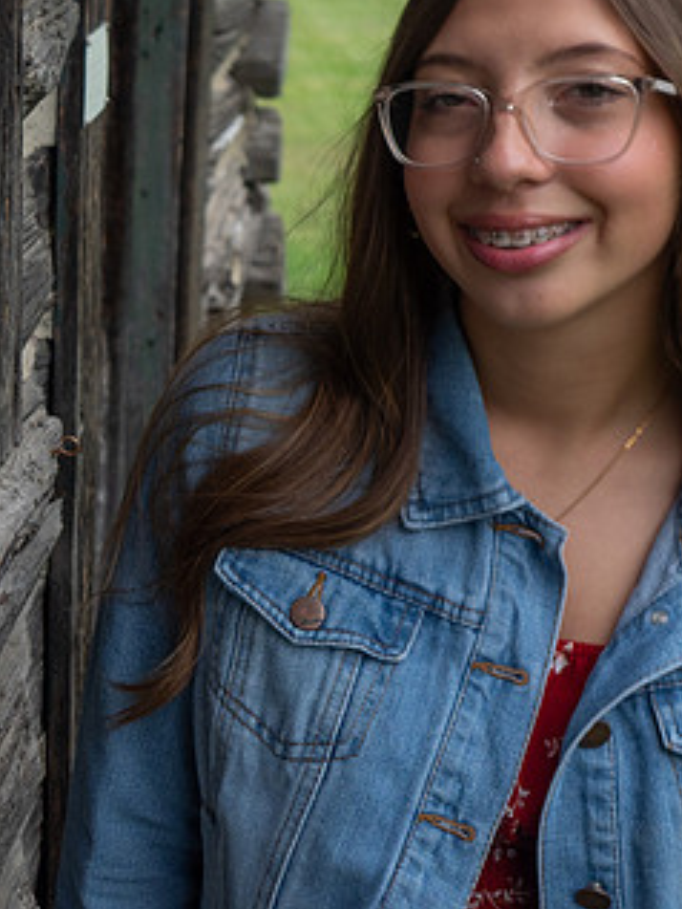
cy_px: 251
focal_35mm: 71
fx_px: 1864
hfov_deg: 20.1
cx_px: -10
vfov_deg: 27.1
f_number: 2.8
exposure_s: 1/640
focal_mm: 15
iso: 200
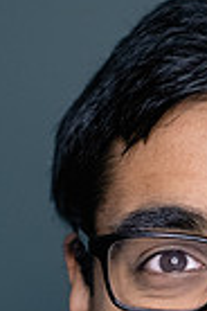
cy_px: 426
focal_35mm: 278
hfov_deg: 4.9
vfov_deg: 7.3
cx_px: 218
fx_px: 2398
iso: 2000
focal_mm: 85
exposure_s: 1/250
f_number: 3.5
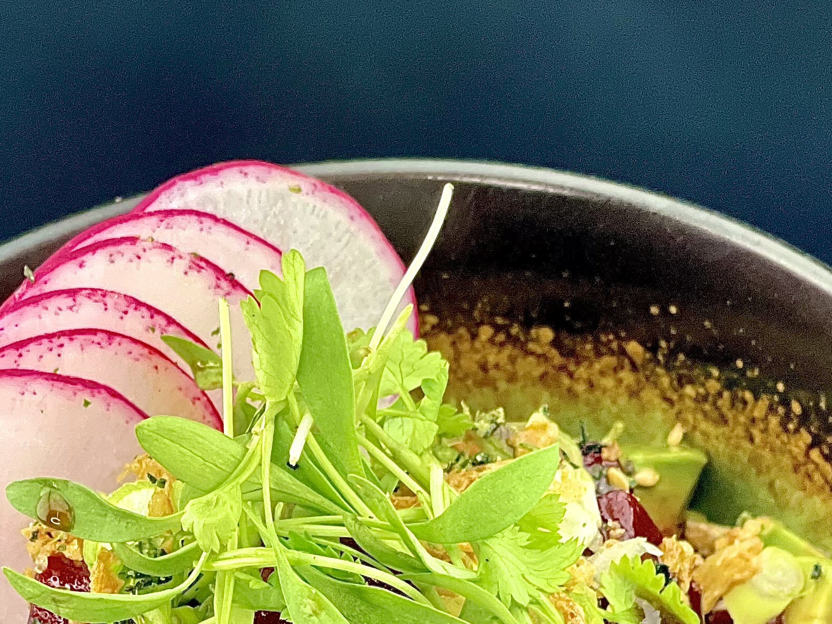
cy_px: 740
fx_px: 3942
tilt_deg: -41.8
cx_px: 309
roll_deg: +3.9
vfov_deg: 8.9
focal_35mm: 164
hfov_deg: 12.0
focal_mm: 7.5
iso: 125
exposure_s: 1/120
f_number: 2.2
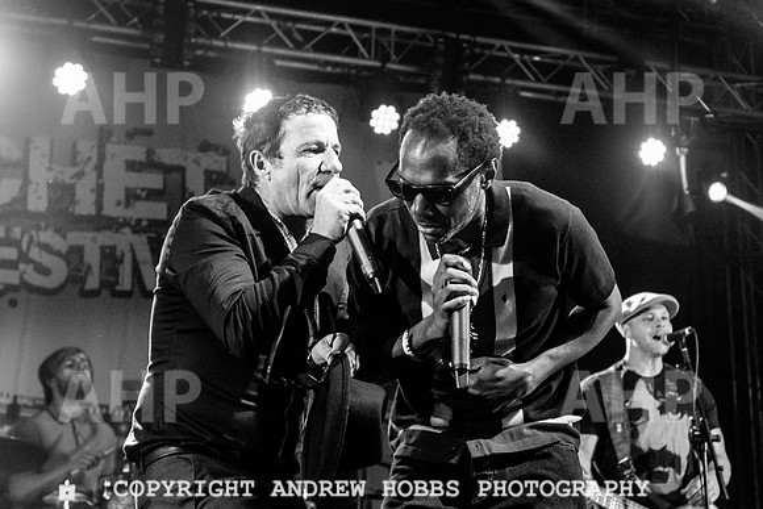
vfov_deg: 17.5
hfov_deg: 25.9
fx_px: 1647
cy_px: 135
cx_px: 538
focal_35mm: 78
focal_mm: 35
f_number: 4
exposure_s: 1/500
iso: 6400
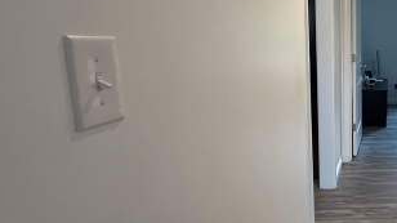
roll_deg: -0.9
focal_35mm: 33
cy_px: 95
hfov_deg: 49.1
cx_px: 394
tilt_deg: -8.2
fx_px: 347
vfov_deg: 35.5
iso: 250
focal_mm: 2.22
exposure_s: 1/120
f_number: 2.2
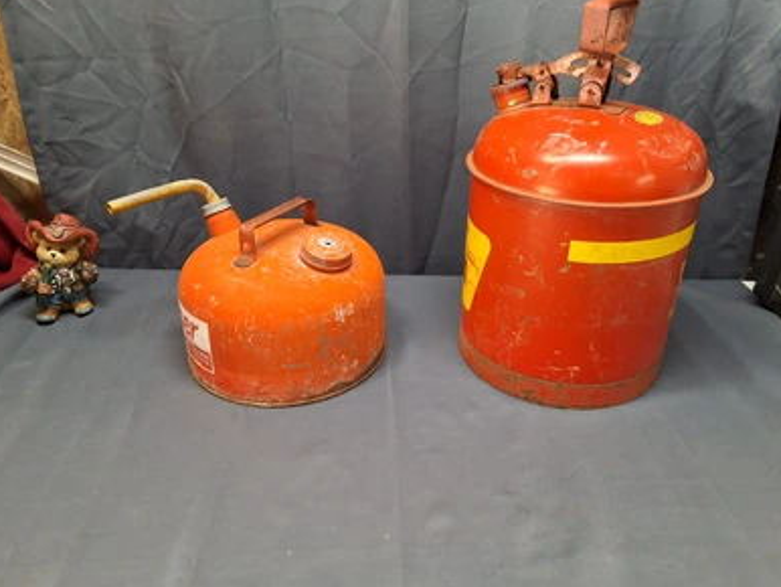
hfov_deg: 61.6
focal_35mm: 29
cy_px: 296
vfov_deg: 48.3
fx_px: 655
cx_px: 393
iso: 160
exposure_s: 1/30
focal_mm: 2.91
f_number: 1.9
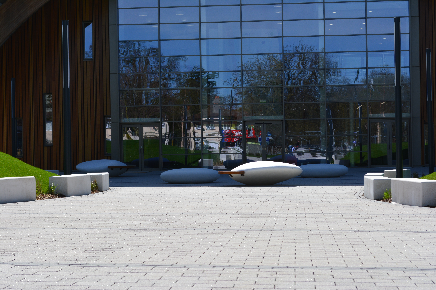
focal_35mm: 82
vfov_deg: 16.6
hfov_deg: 24.6
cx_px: 218
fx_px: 999
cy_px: 145
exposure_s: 1/320
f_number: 10
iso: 200
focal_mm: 55
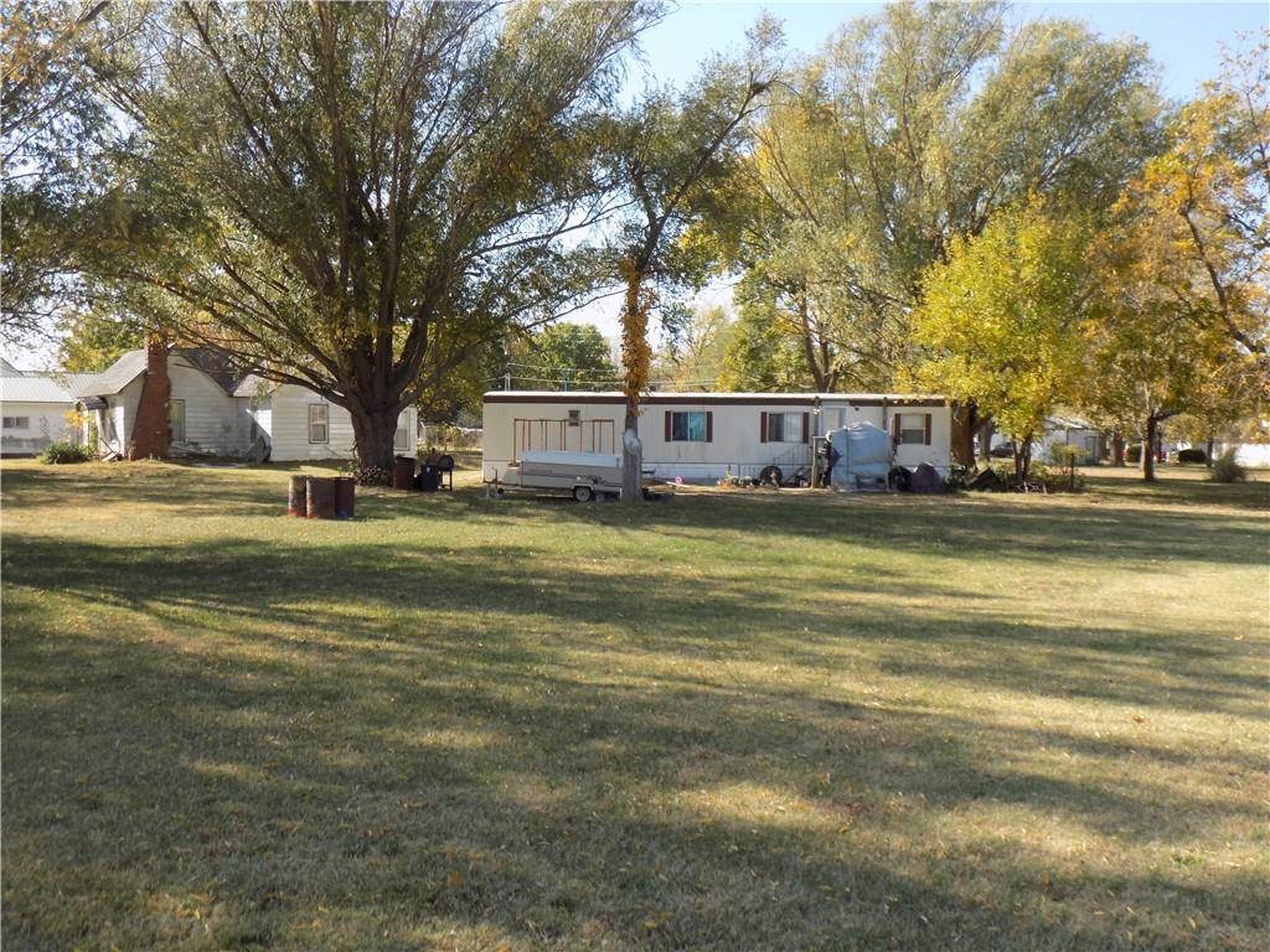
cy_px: 476
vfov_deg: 41.8
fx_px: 1247
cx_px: 635
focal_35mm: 34
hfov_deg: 54.0
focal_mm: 6.1
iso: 80
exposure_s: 1/320
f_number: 3.4
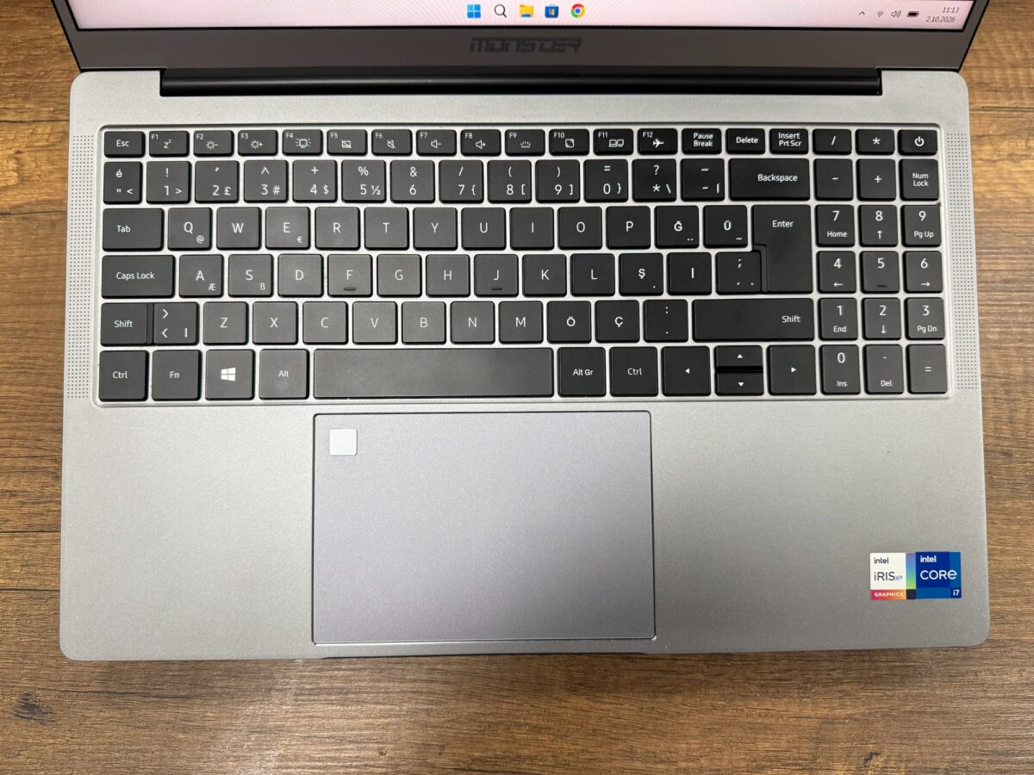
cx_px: 517
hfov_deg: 71.6
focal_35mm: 24
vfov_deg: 56.8
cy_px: 388
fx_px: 717
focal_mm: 6.76
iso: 200
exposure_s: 1/100
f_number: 1.78
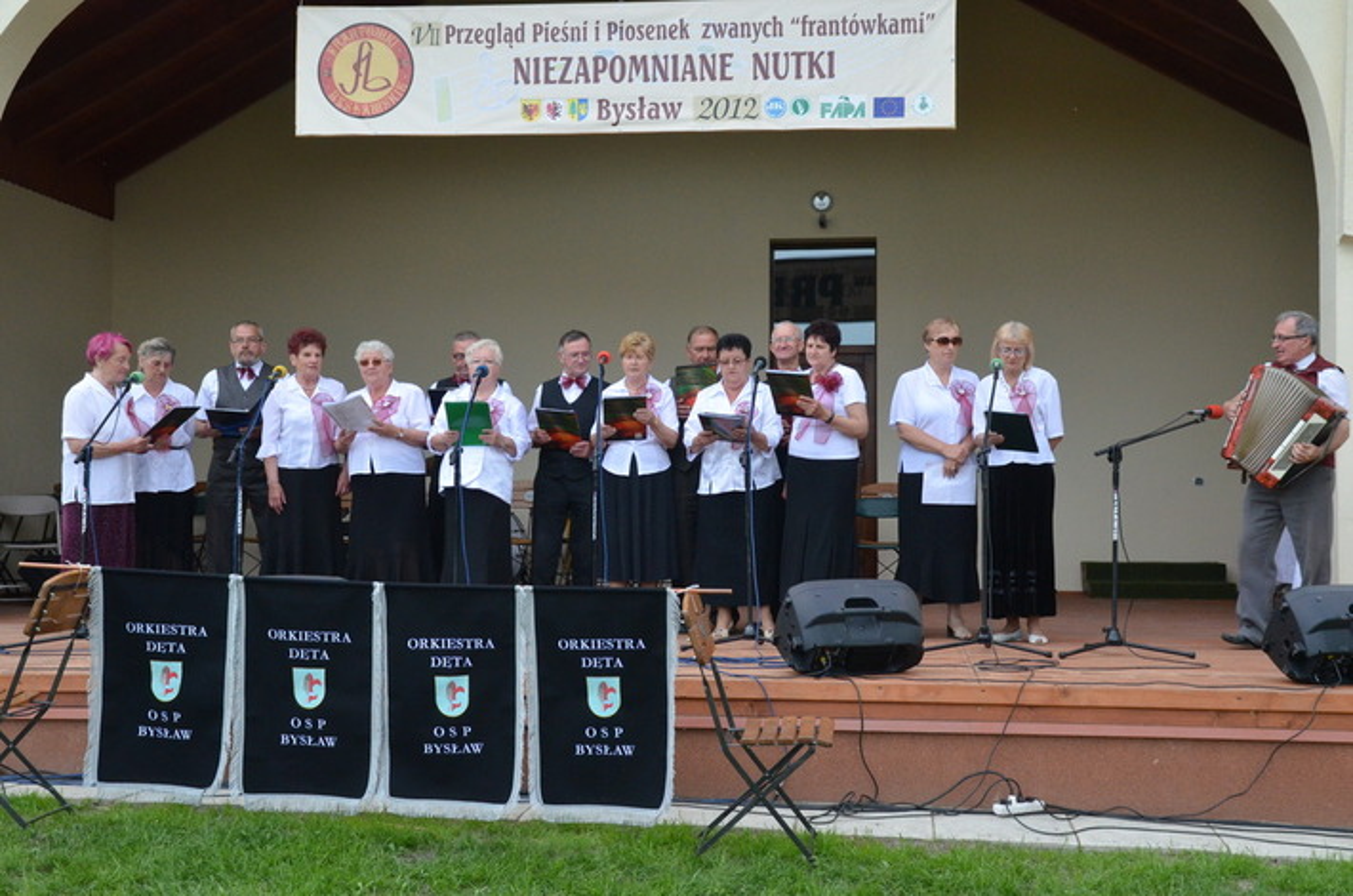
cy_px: 448
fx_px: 1800
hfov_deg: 41.2
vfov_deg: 27.9
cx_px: 676
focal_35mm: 48
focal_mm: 32
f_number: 6.3
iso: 1600
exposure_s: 1/1250
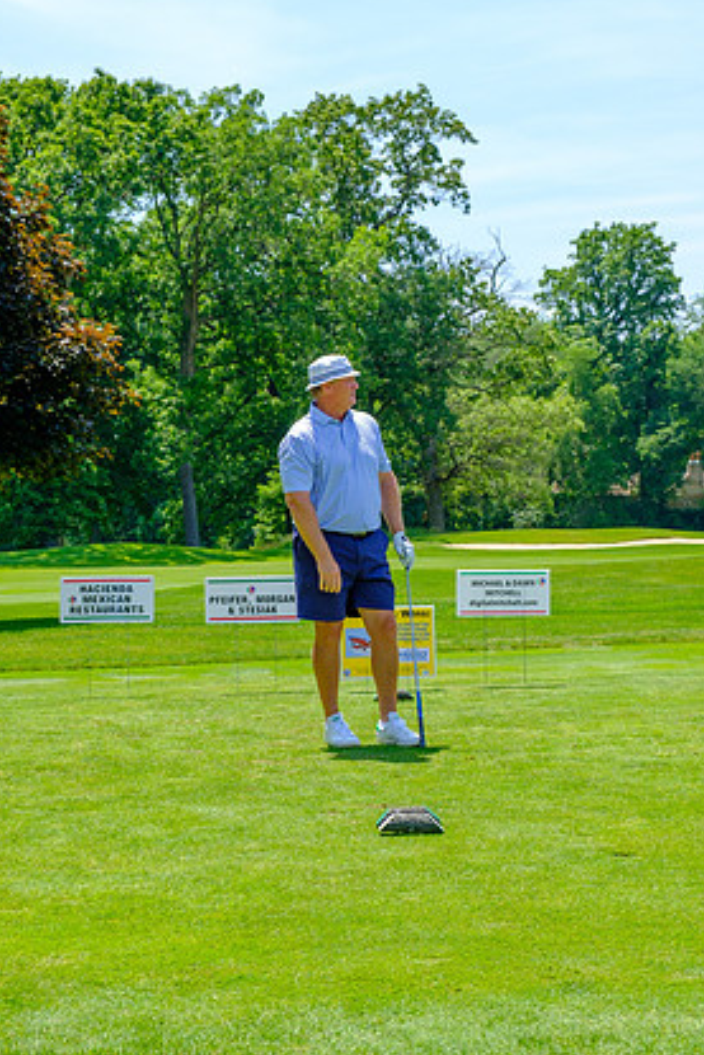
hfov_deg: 21.3
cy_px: 554
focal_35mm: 64
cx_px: 363
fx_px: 1876
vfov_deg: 31.4
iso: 200
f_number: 5.6
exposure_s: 1/250
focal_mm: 39
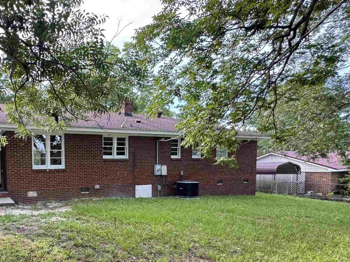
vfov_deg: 53.5
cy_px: 181
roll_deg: +0.8
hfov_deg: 63.9
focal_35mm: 25
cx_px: 75
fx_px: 253
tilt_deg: -2.8
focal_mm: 2.22
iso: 64
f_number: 2.2
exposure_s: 1/99
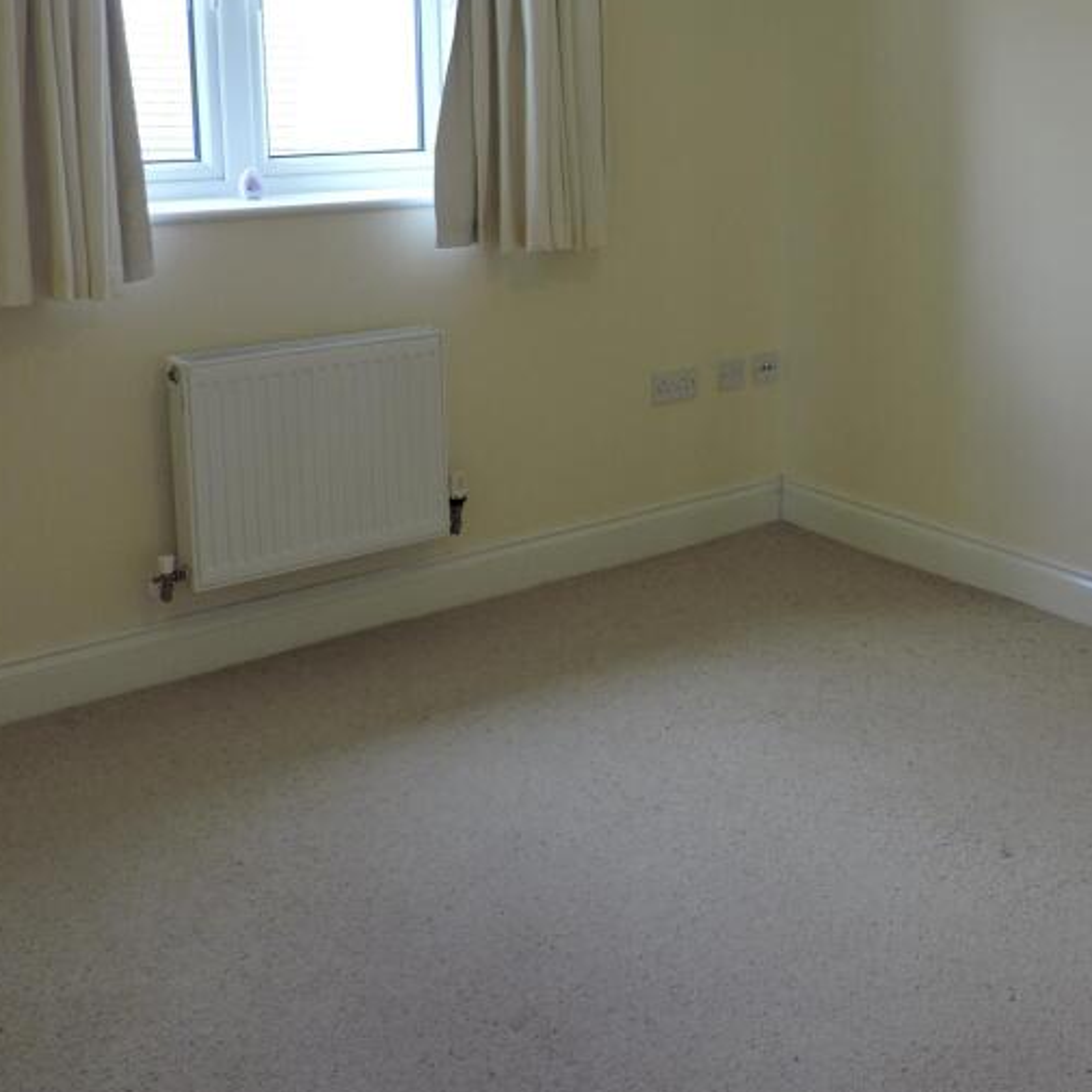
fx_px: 1535
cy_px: 294
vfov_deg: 38.3
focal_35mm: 43
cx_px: 919
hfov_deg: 37.3
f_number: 3
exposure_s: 1/40
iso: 100
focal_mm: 4.3
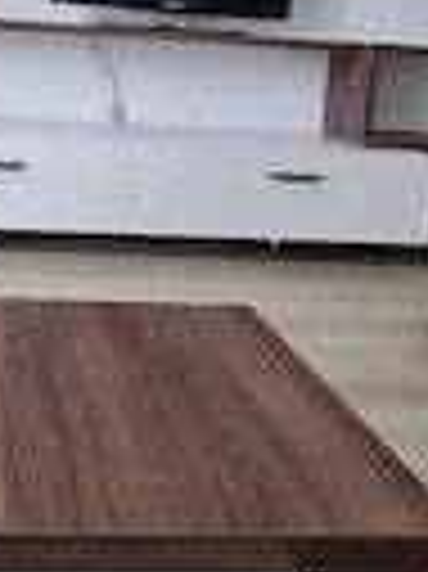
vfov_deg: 42.9
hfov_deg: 33.0
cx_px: 32
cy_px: 86
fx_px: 677
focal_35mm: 41
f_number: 2.2
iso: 50
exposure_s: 1/50
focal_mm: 2.2
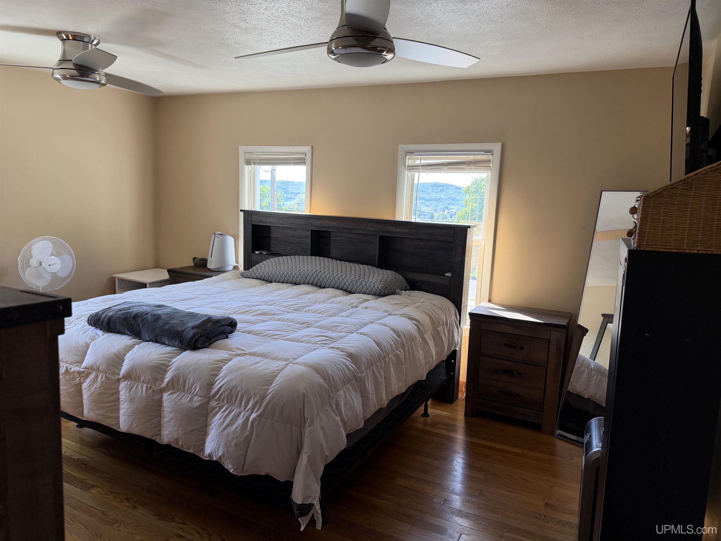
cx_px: 360
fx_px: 500
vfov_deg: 56.8
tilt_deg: -8.2
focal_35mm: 24
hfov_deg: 71.6
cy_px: 270
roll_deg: -2.3
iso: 160
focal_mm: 6.76
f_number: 1.78
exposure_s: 1/215
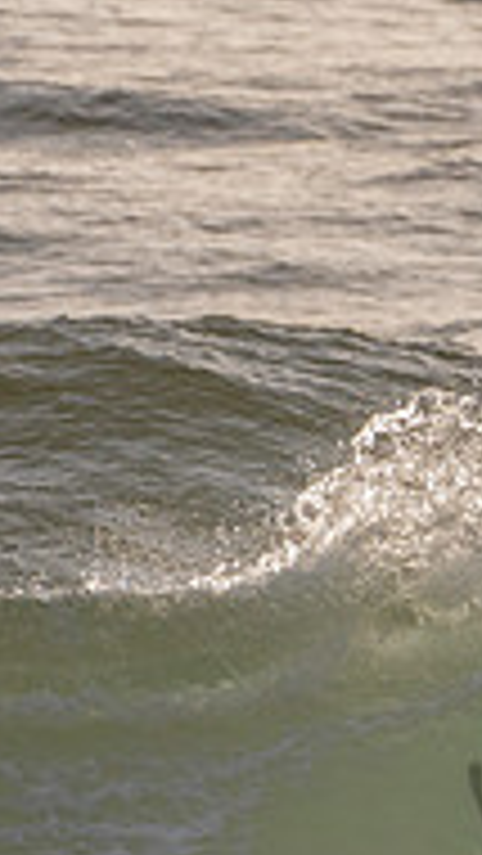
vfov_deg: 1.1
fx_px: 44562
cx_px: 900
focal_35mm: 1963
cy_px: 768
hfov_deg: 0.6
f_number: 5.6
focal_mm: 500
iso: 100
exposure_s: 1/2000
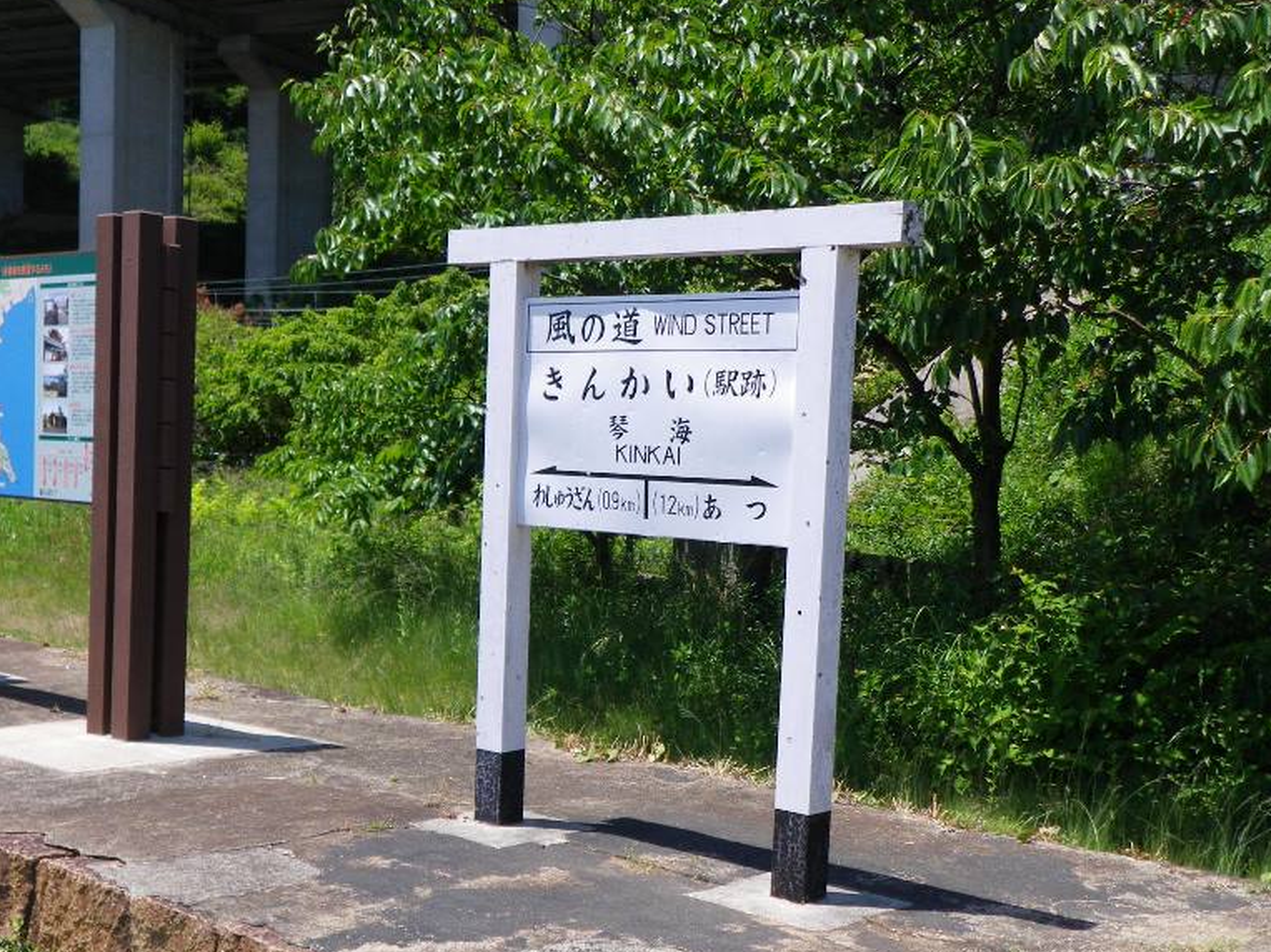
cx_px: 503
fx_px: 1725
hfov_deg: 40.2
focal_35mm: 47
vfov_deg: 30.8
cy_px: 589
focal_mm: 6.2
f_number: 3.8
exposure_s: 1/500
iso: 64
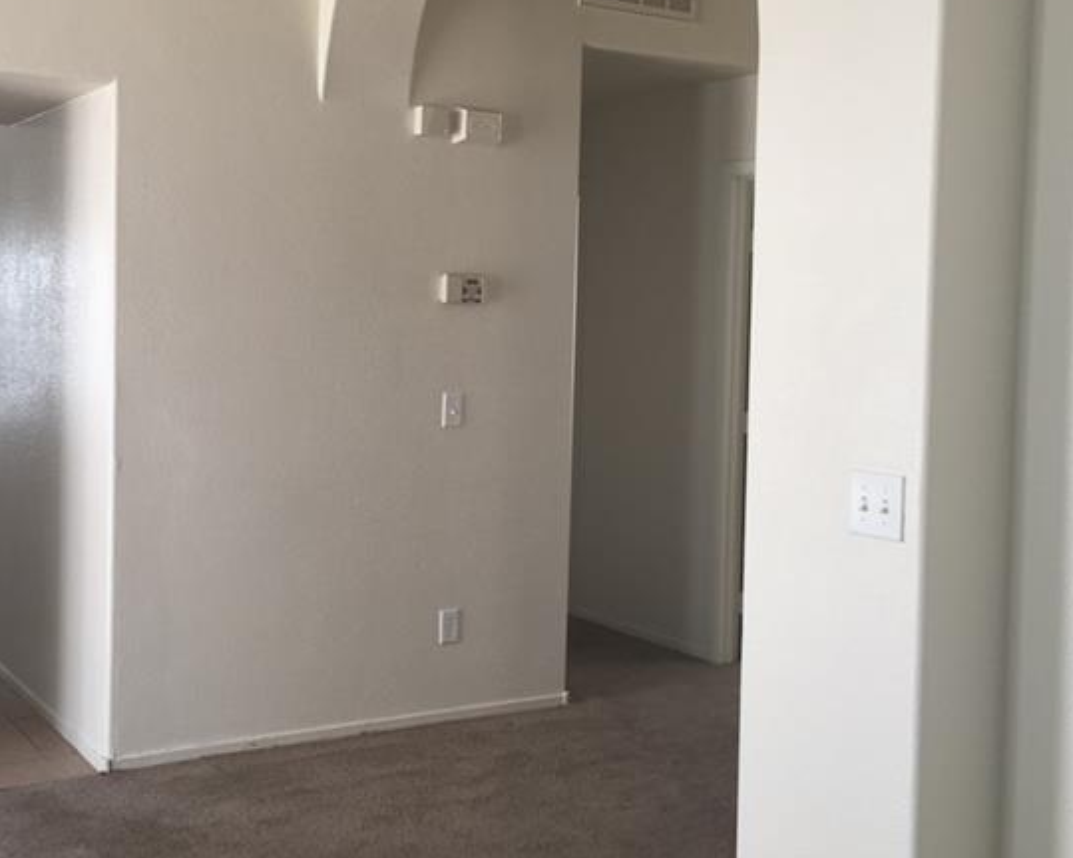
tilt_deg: -2.2
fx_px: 1334
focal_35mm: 42
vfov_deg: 35.7
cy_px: 406
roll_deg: -3.1
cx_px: 348
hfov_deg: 43.2
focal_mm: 4.15
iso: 32
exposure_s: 1/60
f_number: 2.2
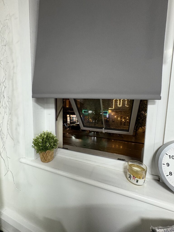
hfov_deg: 85.7
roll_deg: -1.1
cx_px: 87
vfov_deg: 102.1
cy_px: 116
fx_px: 94
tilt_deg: -4.2
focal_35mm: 14
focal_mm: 2.22
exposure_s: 1/33
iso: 640
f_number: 2.2
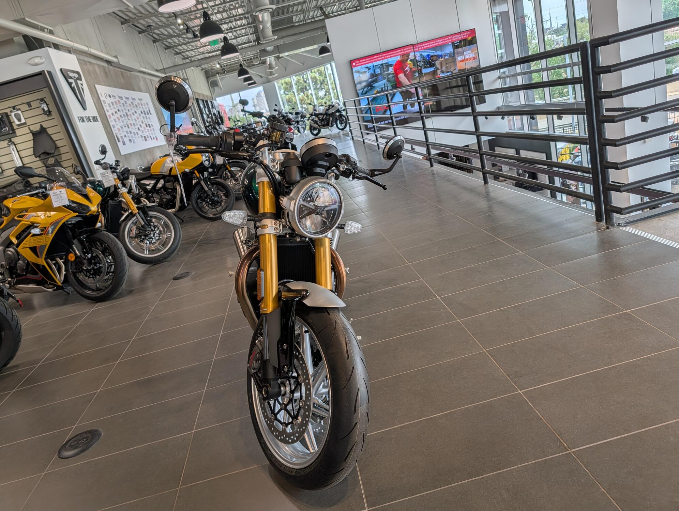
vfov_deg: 56.9
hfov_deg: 71.5
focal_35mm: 24
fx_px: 471
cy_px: 256
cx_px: 340
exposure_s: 1/1488
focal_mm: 6.9
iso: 18
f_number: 1.68
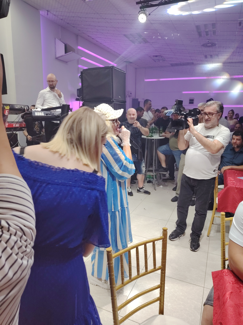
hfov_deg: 56.8
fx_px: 225
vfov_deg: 71.6
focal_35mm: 24
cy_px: 162
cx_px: 122
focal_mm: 5.25
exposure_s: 1/100
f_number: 1.75
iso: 1006
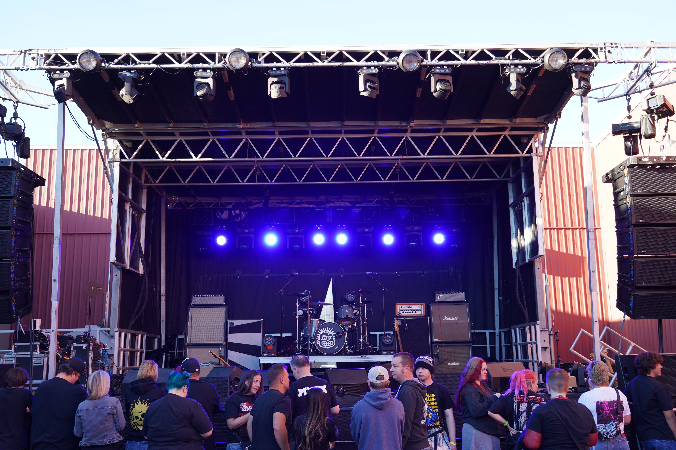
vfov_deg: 38.9
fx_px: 638
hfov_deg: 55.8
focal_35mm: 34
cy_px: 225
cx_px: 338
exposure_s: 1/80
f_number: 4.5
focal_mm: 34
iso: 100
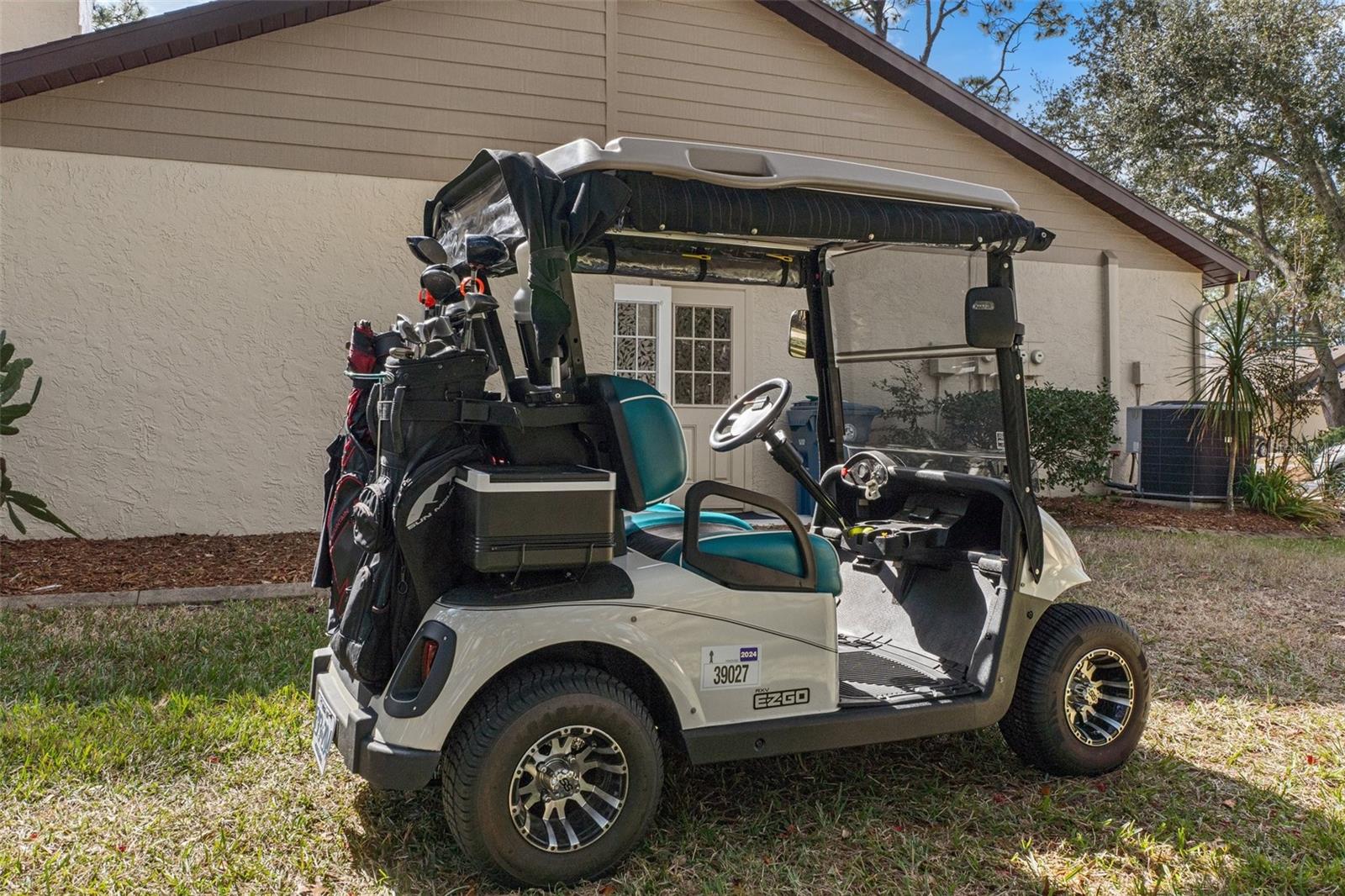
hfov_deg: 67.4
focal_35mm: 27
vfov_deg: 47.9
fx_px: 1008
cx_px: 672
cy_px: 448
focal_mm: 18
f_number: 8
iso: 320
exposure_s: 1/200
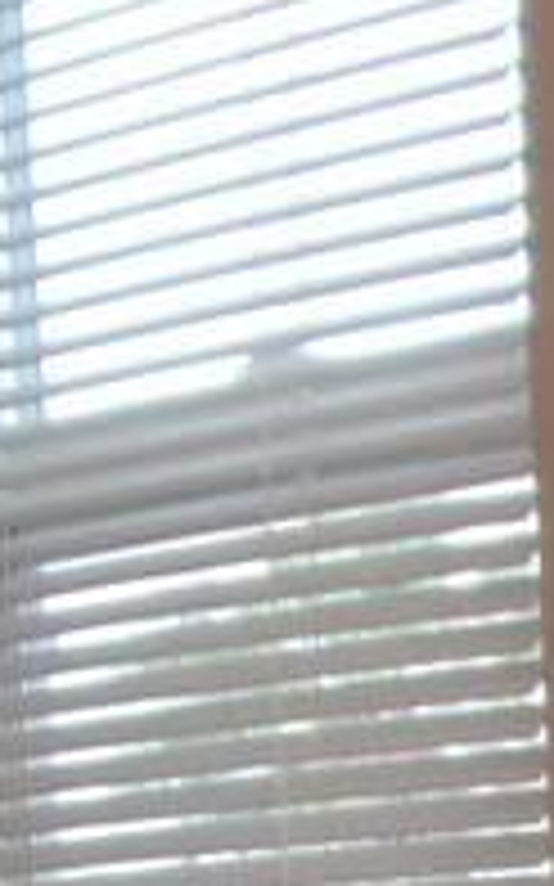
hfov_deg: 6.8
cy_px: 1426
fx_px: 4400
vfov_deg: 11.0
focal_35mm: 182
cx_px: 1405
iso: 200
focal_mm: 5.9
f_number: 3.7
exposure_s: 1/34
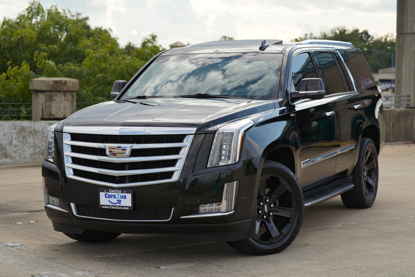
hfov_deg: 23.9
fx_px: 981
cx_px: 208
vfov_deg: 16.1
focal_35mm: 85
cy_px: 138
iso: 100
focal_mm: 85
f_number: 4.5
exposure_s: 1/250
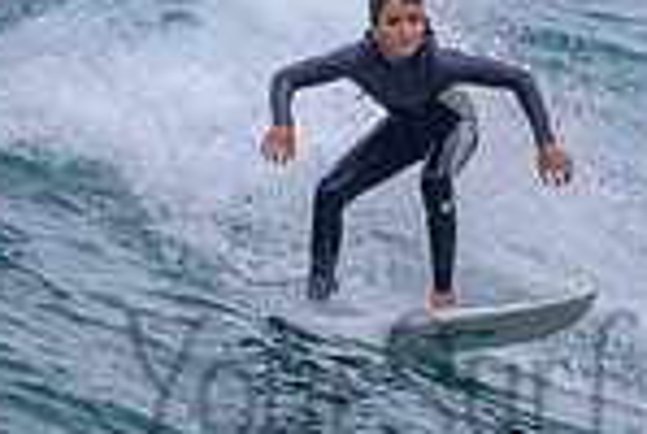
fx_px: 42877
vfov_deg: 0.6
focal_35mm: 2381
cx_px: 556
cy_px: 327
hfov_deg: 0.9
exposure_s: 1/2000
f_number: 5.6
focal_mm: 500
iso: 125
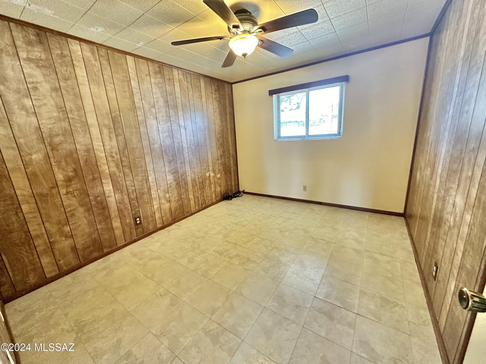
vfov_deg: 85.7
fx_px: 197
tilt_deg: -14.2
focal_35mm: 14
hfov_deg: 102.1
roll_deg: +3.3
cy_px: 182
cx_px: 243
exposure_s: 1/60
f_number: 2.2
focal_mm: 2.22
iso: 400
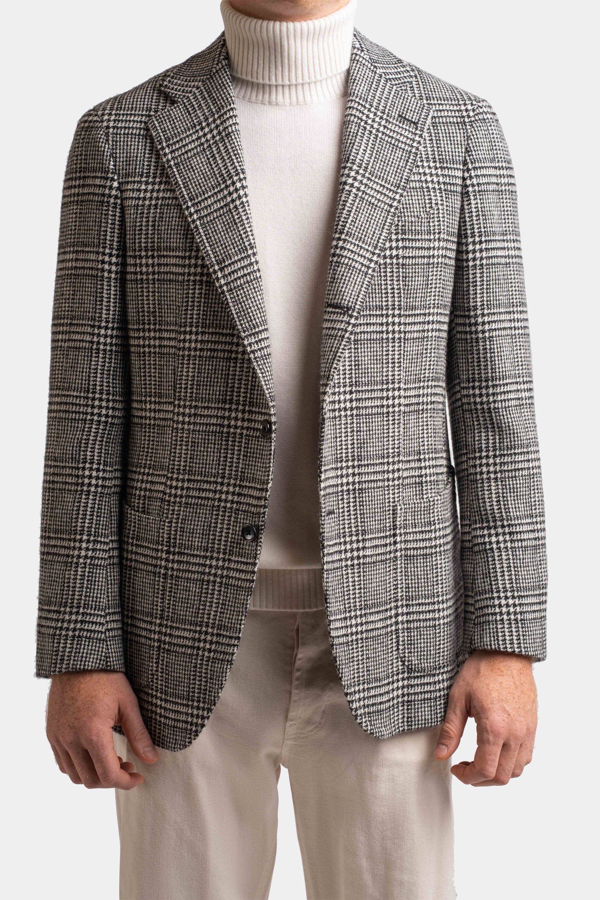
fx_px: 1950
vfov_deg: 26.0
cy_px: 450
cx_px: 300
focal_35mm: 78
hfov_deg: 17.5
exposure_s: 1/125
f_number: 8
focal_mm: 78
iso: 100
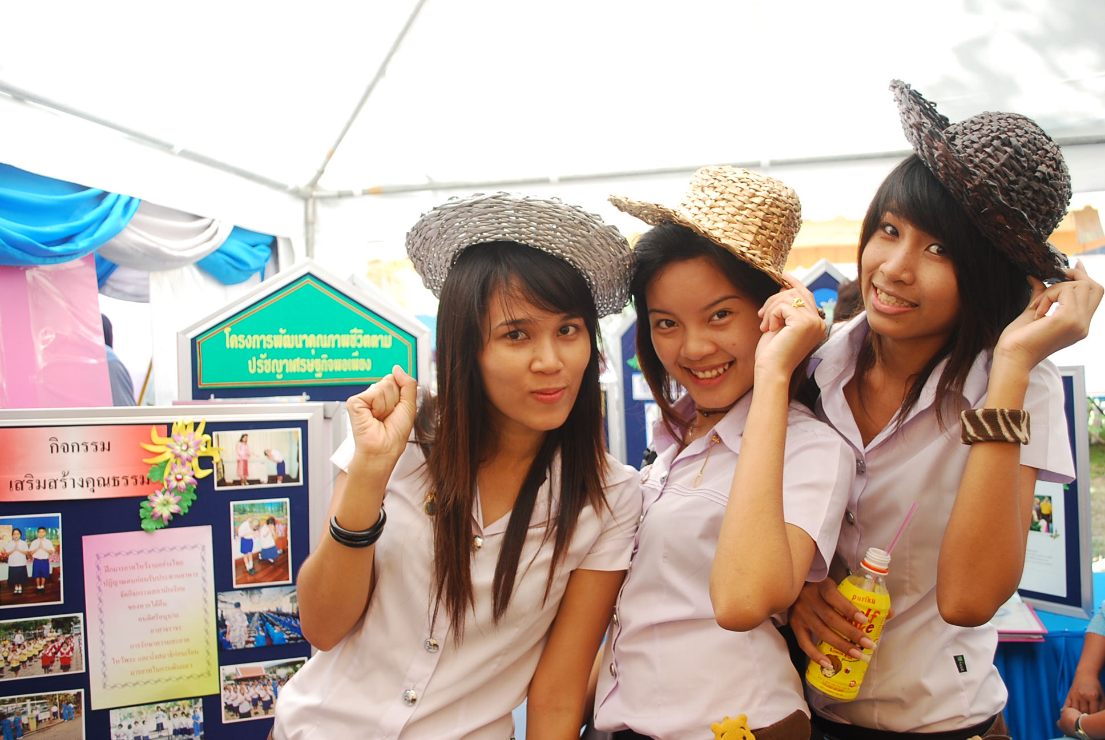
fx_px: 1014
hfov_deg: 57.2
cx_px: 552
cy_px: 370
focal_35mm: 33
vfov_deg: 40.1
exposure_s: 1/50
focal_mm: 22
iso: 200
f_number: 4
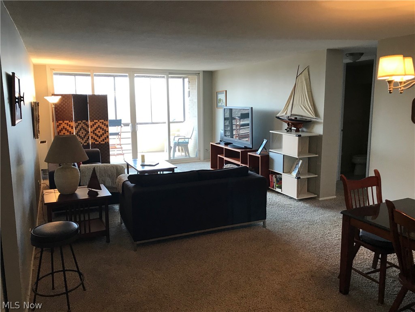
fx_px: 336
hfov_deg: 63.4
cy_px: 156
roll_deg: +0.4
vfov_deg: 49.7
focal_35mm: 28
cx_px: 208
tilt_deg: -8.4
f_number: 1.8
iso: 20
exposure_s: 1/30
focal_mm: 3.99
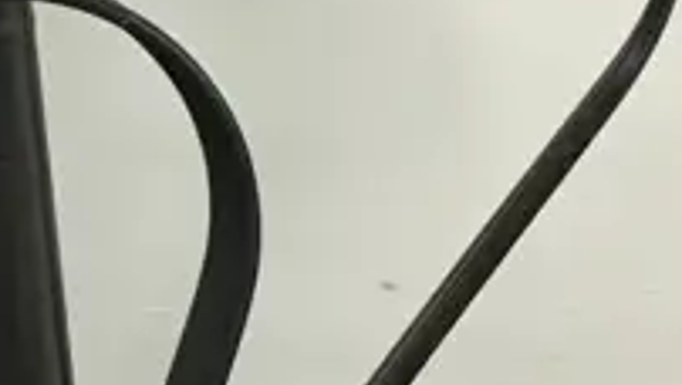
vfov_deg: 7.6
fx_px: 2896
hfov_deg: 12.5
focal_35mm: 160
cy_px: 328
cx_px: -463
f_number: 2.2
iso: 50
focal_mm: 4.15
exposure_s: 1/17
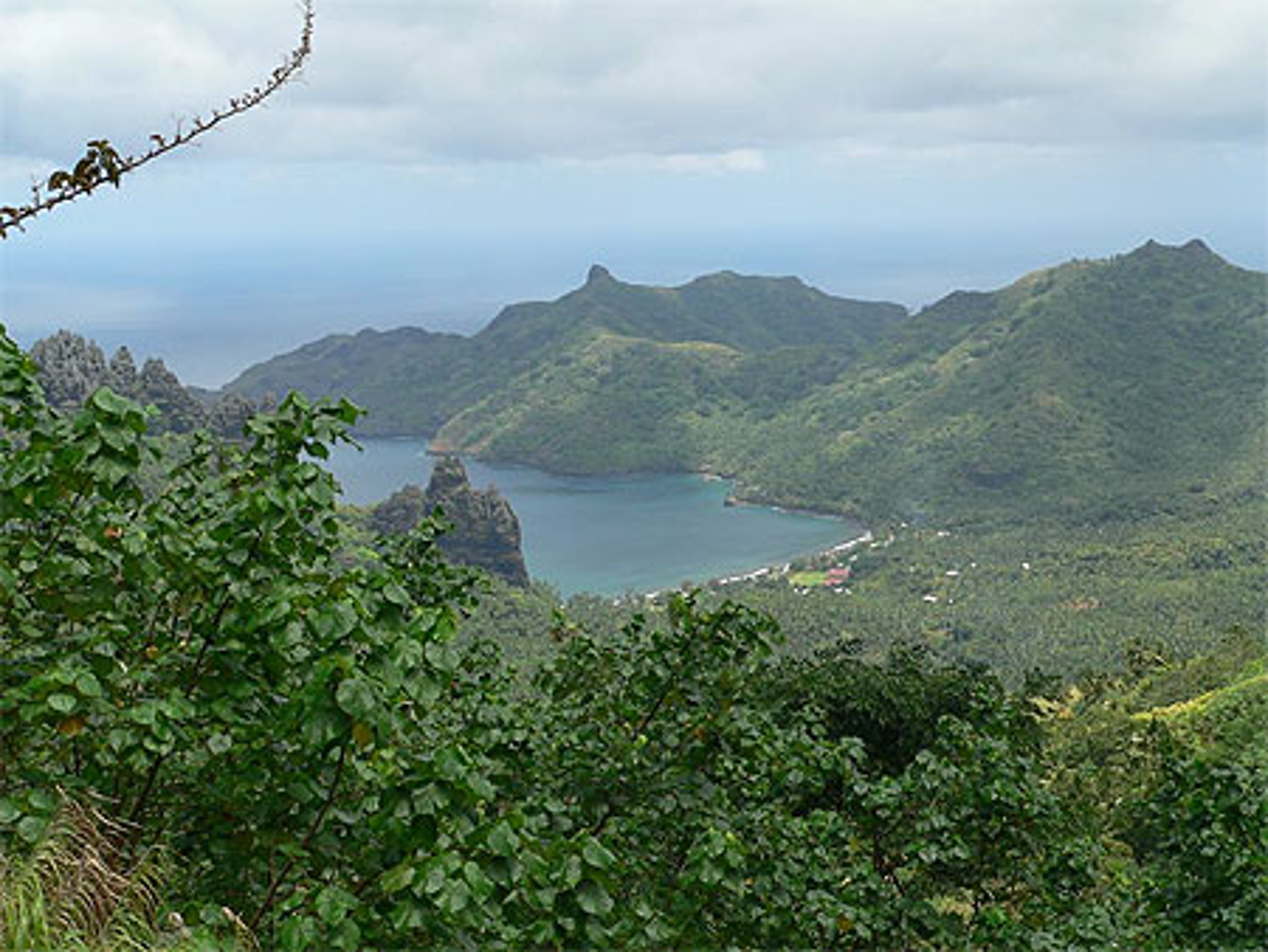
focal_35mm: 52
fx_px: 1906
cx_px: 634
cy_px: 476
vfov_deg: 28.1
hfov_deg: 36.8
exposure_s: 1/500
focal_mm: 8.6
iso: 80
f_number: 4
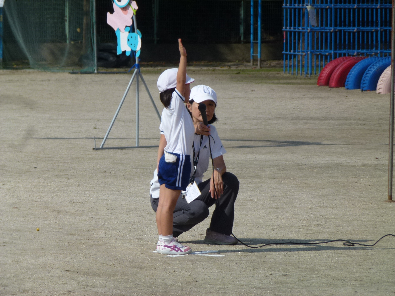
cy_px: 148
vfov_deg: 3.9
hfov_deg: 5.2
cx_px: 198
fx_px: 4382
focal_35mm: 384
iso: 100
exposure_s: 1/800
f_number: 5.9
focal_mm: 68.8
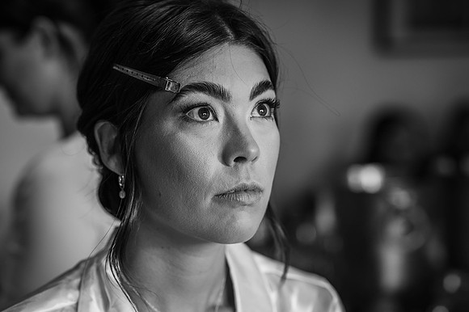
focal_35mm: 85
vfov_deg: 16.1
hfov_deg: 23.9
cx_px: 234
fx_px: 1107
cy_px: 156
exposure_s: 1/200
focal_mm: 85
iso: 360
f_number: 3.2
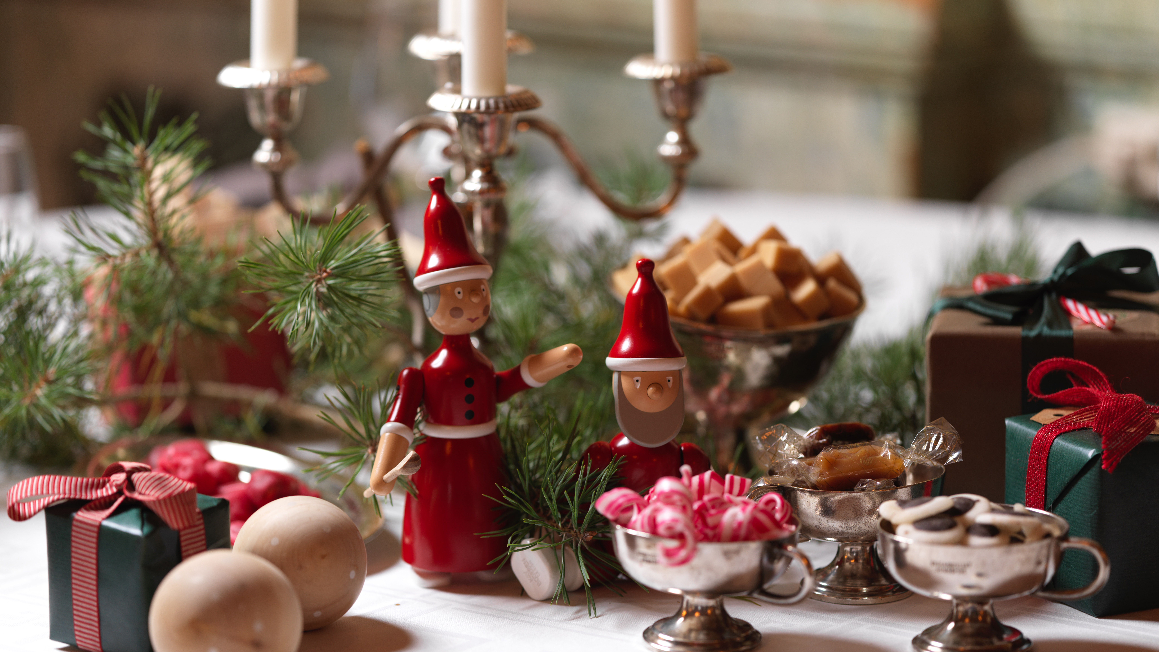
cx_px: 580
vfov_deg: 10.4
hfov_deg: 18.5
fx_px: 3565
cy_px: 404
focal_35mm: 116
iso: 100
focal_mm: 135
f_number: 2.8
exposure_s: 1/90
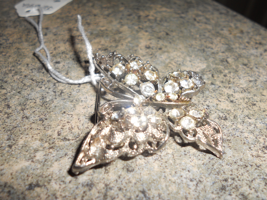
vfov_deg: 44.2
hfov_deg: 56.8
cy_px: 100
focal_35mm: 32
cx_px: 134
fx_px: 247
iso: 80
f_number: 8.8
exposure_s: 1/25
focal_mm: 5.8
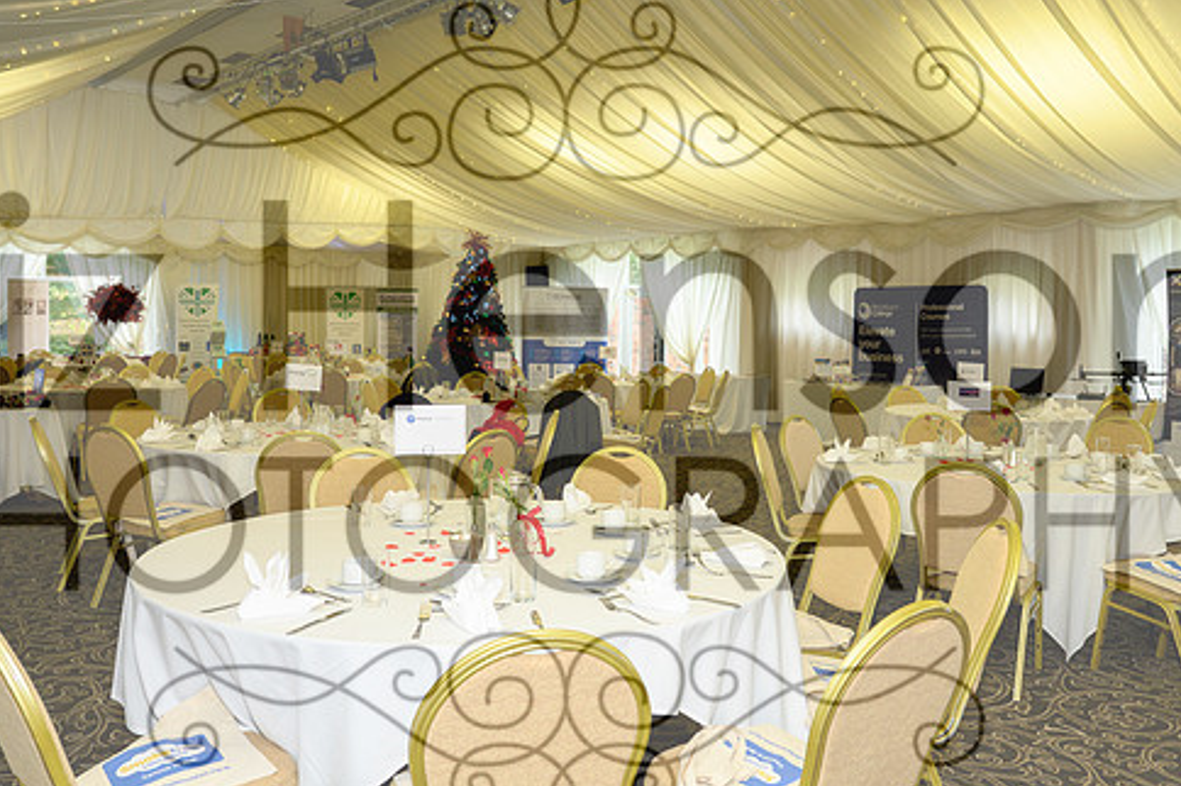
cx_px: 603
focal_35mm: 32
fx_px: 1049
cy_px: 352
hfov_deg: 58.7
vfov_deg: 41.0
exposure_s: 1/160
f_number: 4
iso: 2200
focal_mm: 24
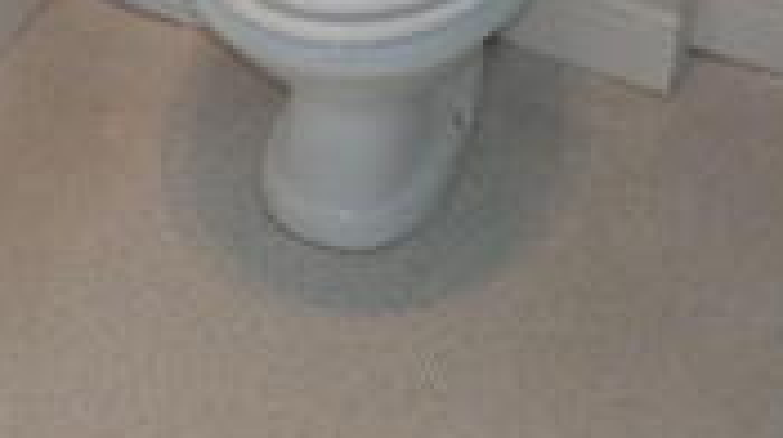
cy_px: -315
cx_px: 284
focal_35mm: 80
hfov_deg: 26.5
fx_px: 1659
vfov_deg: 13.7
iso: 160
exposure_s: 1/45
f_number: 3.1
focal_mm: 4
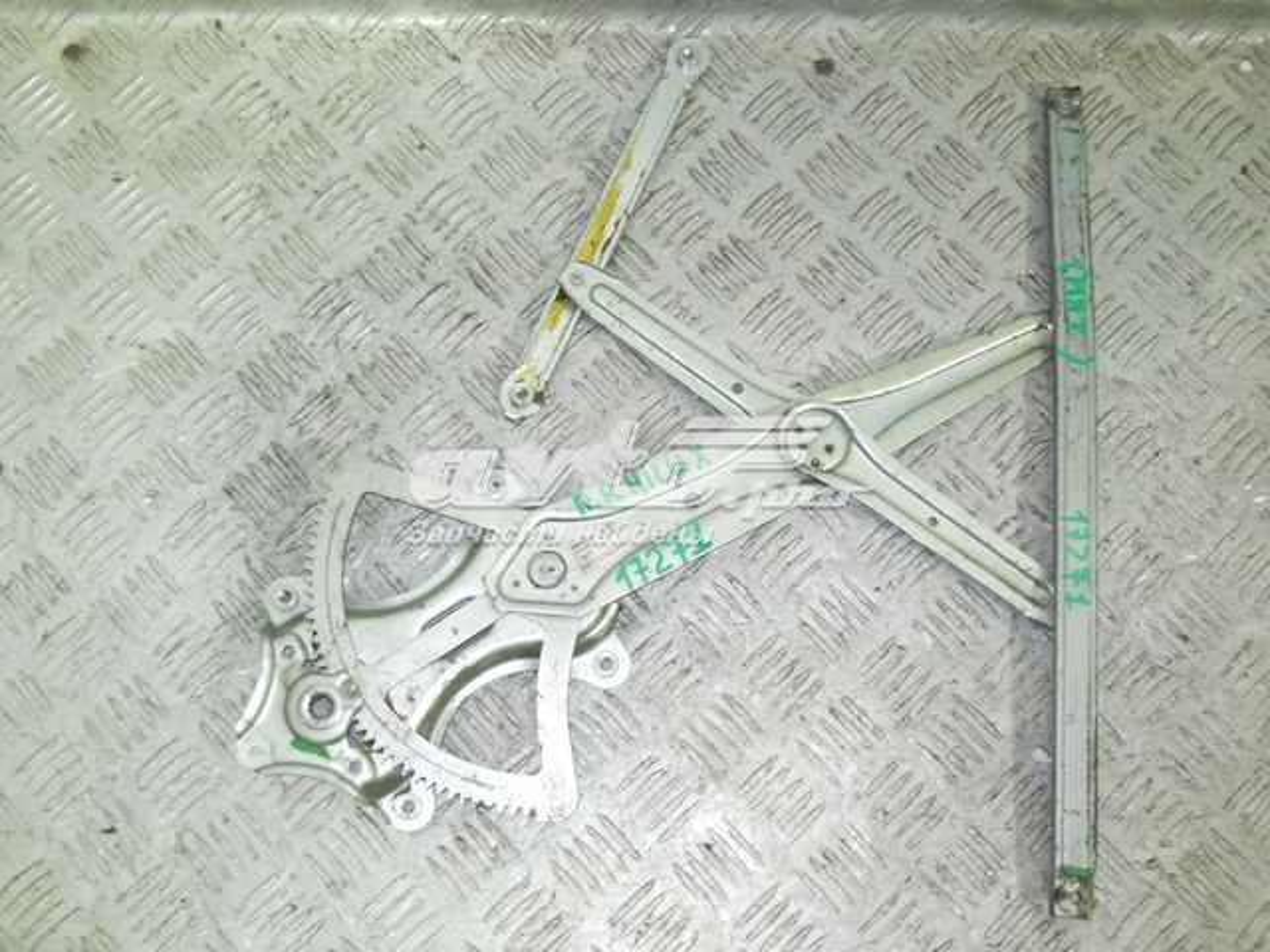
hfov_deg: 45.8
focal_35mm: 41
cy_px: 476
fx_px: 1504
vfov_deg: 35.1
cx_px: 635
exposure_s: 1/30
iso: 250
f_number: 3.1
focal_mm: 6.72
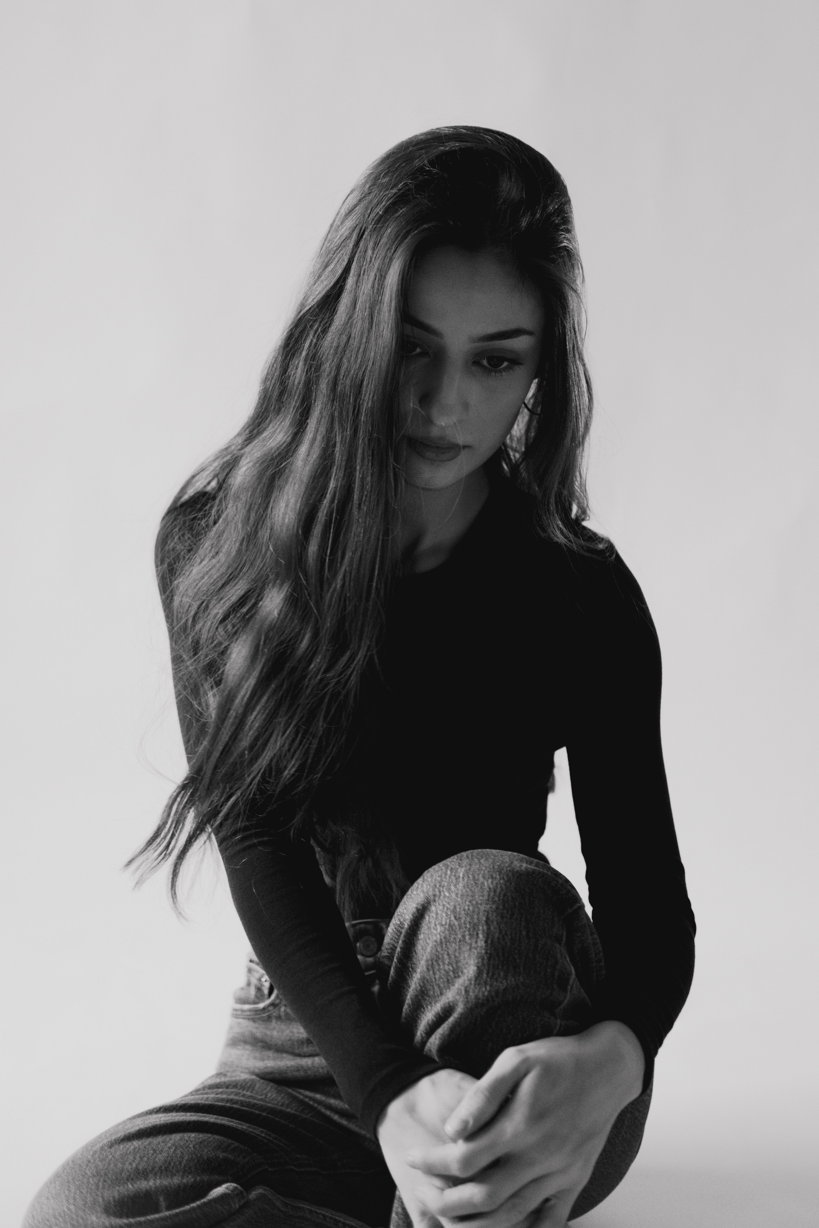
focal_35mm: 53
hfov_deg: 25.5
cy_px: 614
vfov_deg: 37.5
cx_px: 410
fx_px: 1808
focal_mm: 35
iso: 1600
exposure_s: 1/100
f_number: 2
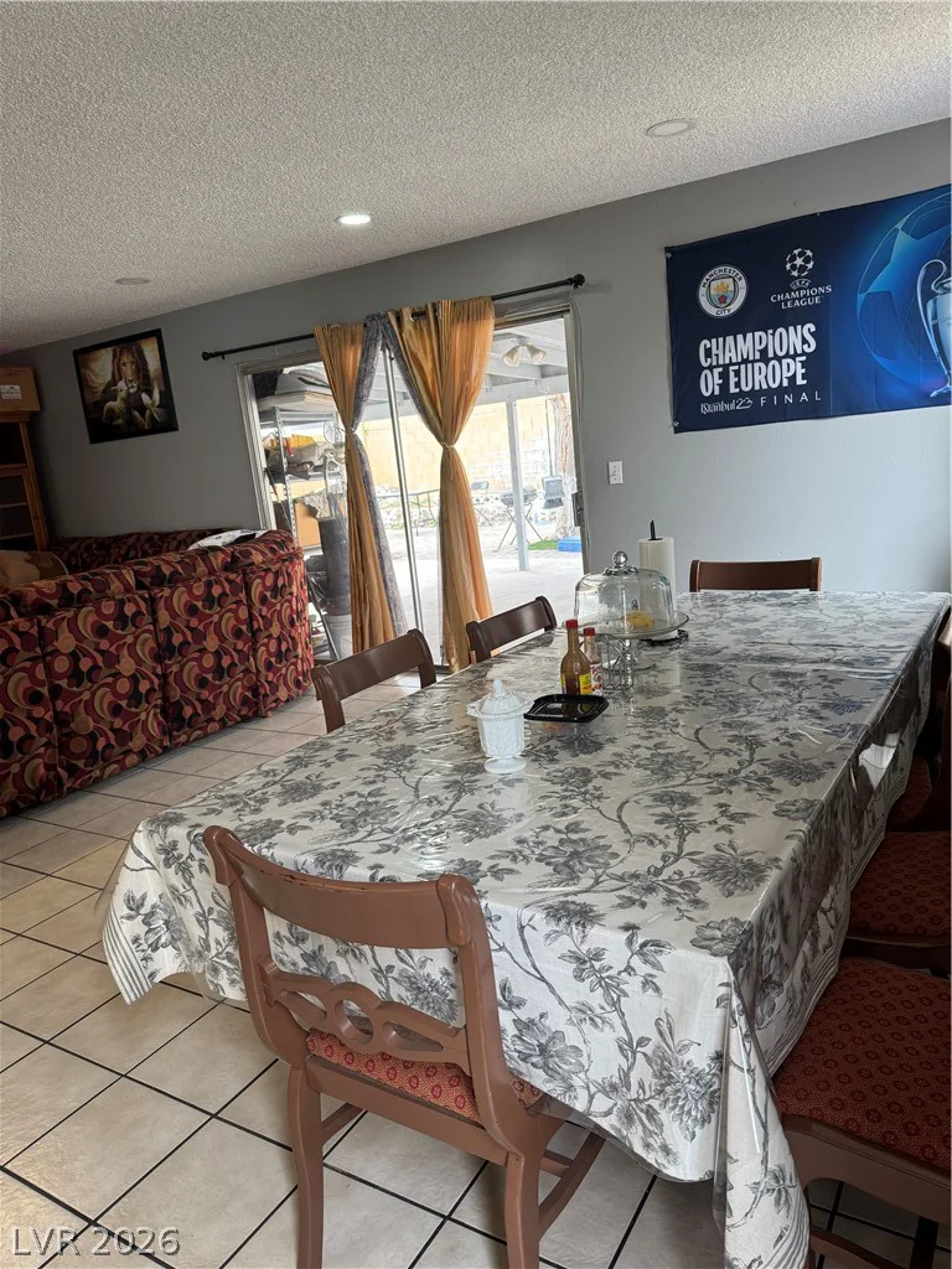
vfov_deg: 71.6
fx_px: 880
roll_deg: +5.5
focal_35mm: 24
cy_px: 634
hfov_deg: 56.8
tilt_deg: -12.3
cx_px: 476
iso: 160
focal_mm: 6.76
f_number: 1.78
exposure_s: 1/120
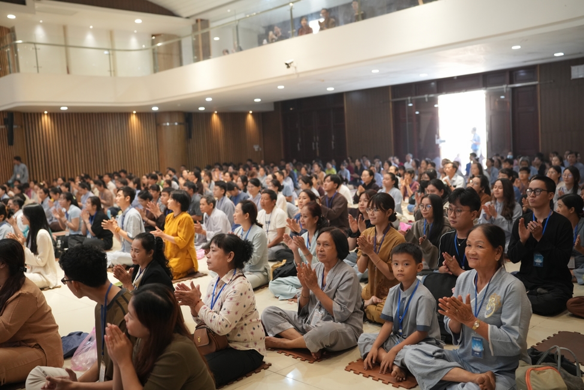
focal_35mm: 35
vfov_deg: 37.9
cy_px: 195
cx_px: 292
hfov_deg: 54.4
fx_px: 568
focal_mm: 35
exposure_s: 1/200
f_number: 2.5
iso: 2000
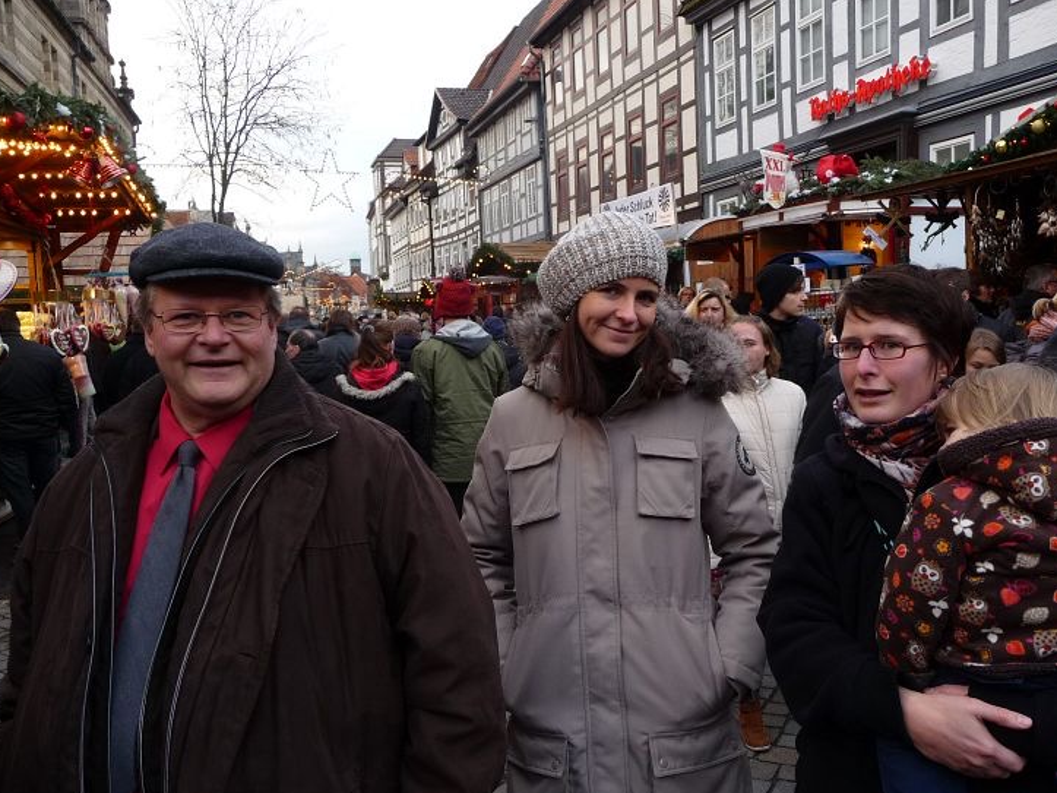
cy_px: 435
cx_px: 563
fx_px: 946
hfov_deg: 58.3
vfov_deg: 45.4
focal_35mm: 31
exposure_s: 1/80
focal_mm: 4.7
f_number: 3.3
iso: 100
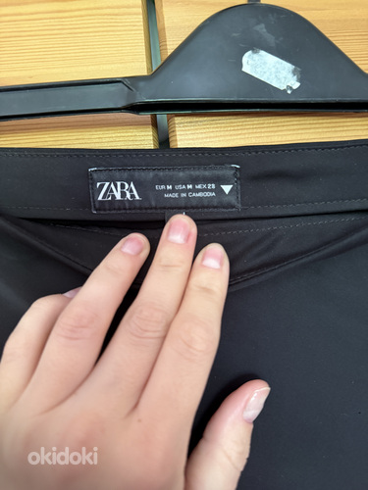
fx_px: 340
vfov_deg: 71.6
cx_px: 184
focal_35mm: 24
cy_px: 245
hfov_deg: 56.8
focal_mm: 6.76
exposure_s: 1/60
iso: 500
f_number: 1.78
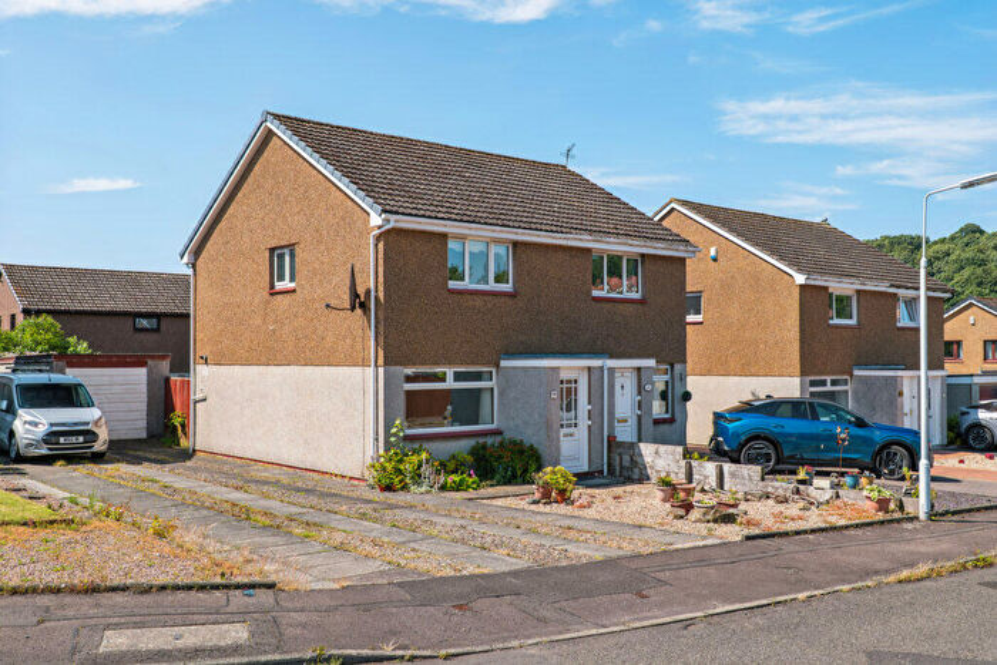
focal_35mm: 35
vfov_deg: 37.9
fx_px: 969
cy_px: 332
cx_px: 498
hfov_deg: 54.4
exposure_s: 1/100
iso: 100
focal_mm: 35
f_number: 8
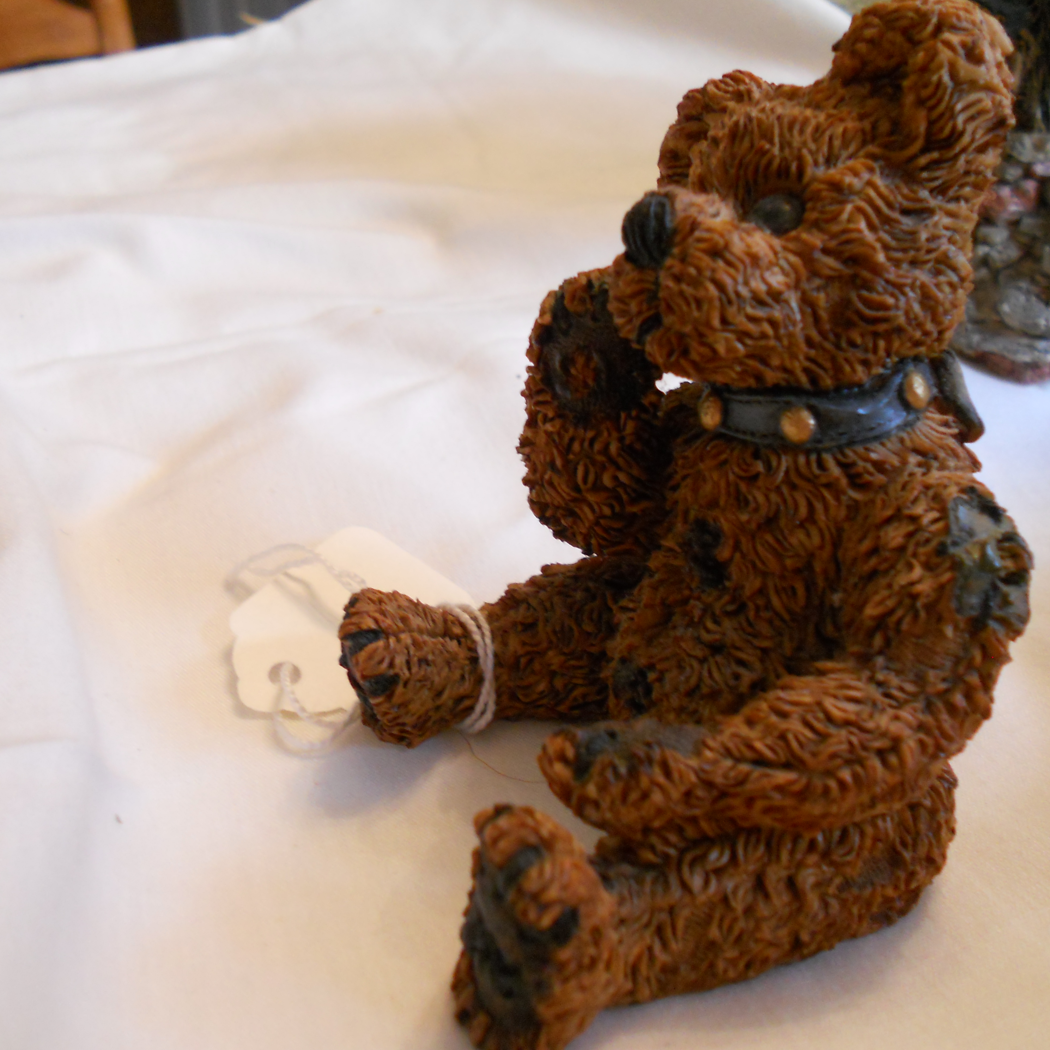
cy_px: 526
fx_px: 1304
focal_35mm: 38
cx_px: 560
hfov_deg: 43.8
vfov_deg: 43.9
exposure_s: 1/30
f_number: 3.5
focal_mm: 5.8
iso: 320
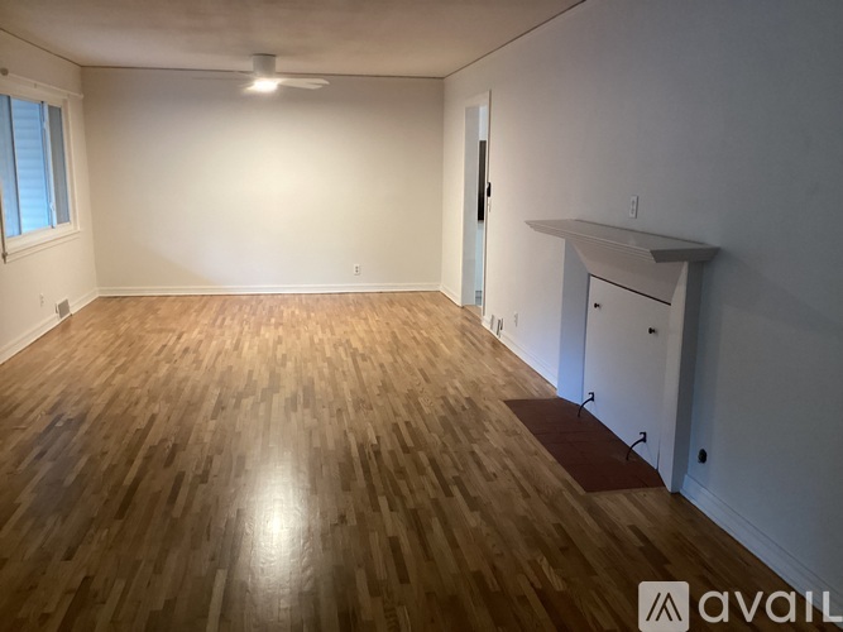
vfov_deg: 45.4
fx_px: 755
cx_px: 422
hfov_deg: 58.4
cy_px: 316
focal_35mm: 31
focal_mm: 3.3
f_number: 2.4
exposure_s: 1/40
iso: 400
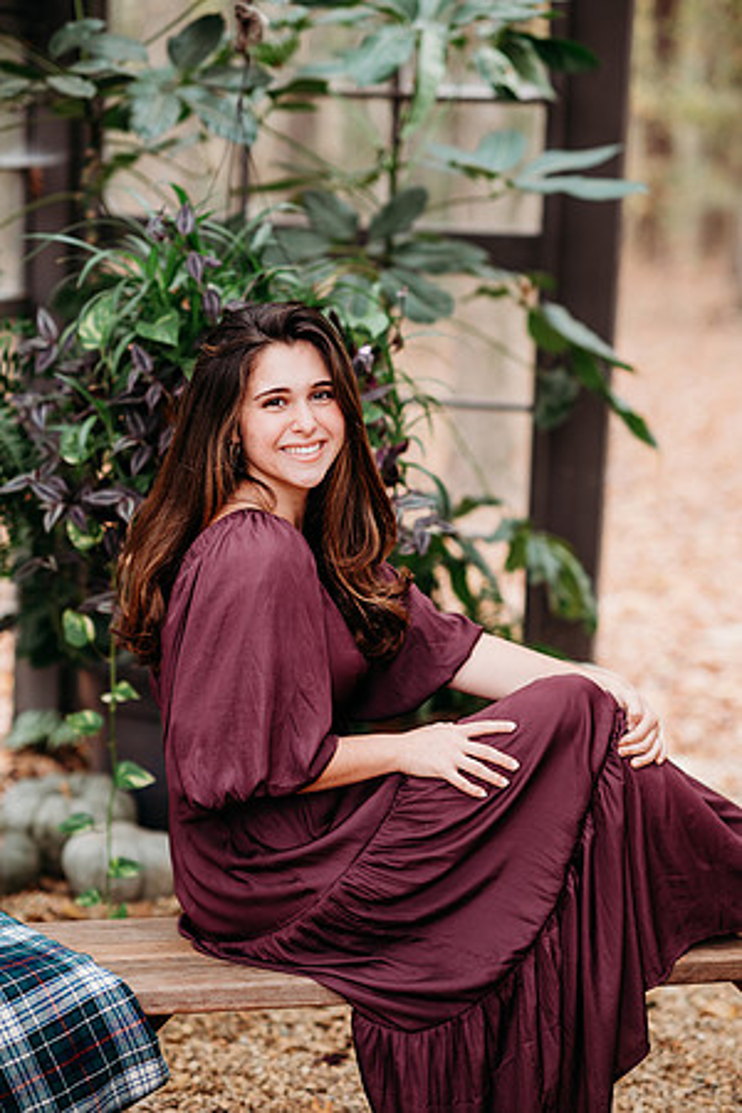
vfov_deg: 23.9
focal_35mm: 85
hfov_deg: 16.1
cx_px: 371
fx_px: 2628
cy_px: 556
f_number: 2.2
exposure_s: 1/200
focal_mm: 85
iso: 320
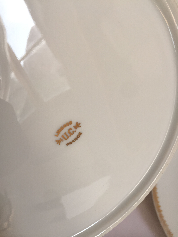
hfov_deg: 48.2
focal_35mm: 29
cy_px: 118
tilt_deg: -61.0
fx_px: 199
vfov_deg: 61.7
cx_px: 89
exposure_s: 1/247
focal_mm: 4.15
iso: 32
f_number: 2.2
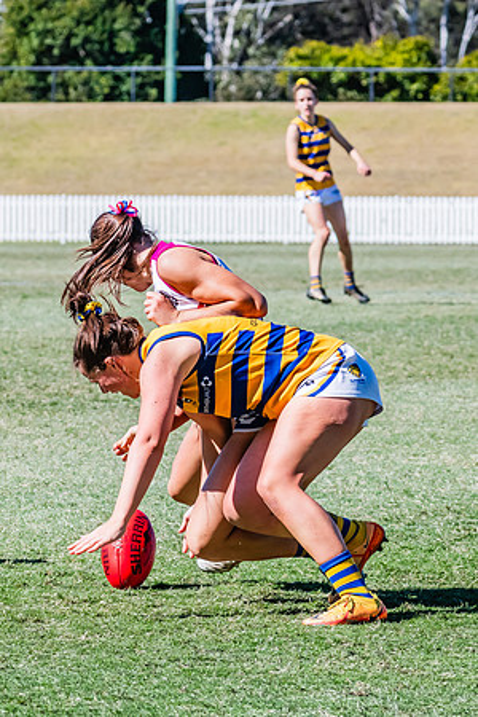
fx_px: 6202
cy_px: 350
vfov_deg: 6.6
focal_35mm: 311
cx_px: 185
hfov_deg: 4.4
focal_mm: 170
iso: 800
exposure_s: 1/1600
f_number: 10
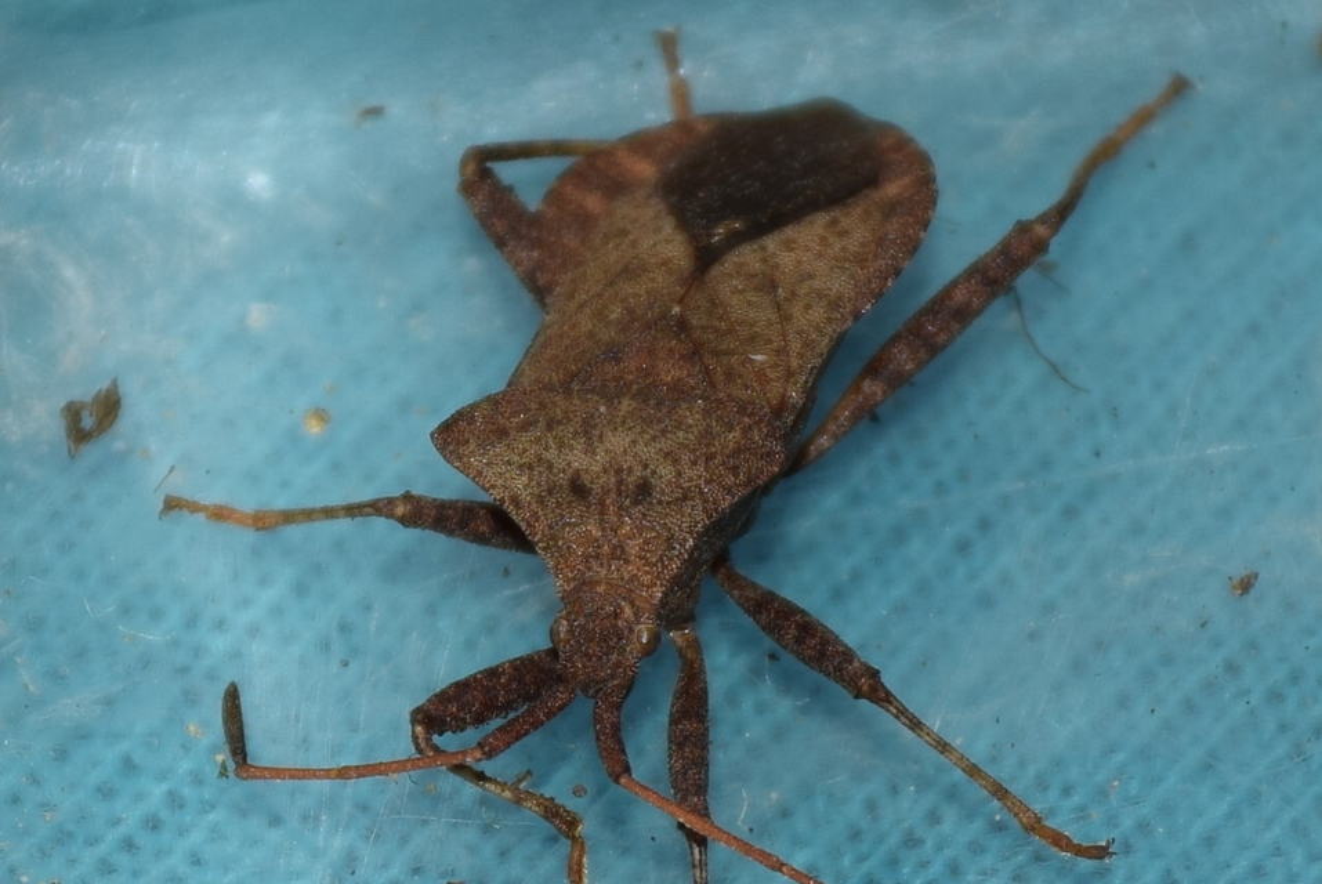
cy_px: 442
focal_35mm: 210
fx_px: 7719
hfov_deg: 9.8
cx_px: 661
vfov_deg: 6.6
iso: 100
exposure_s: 1/60
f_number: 8
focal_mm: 140
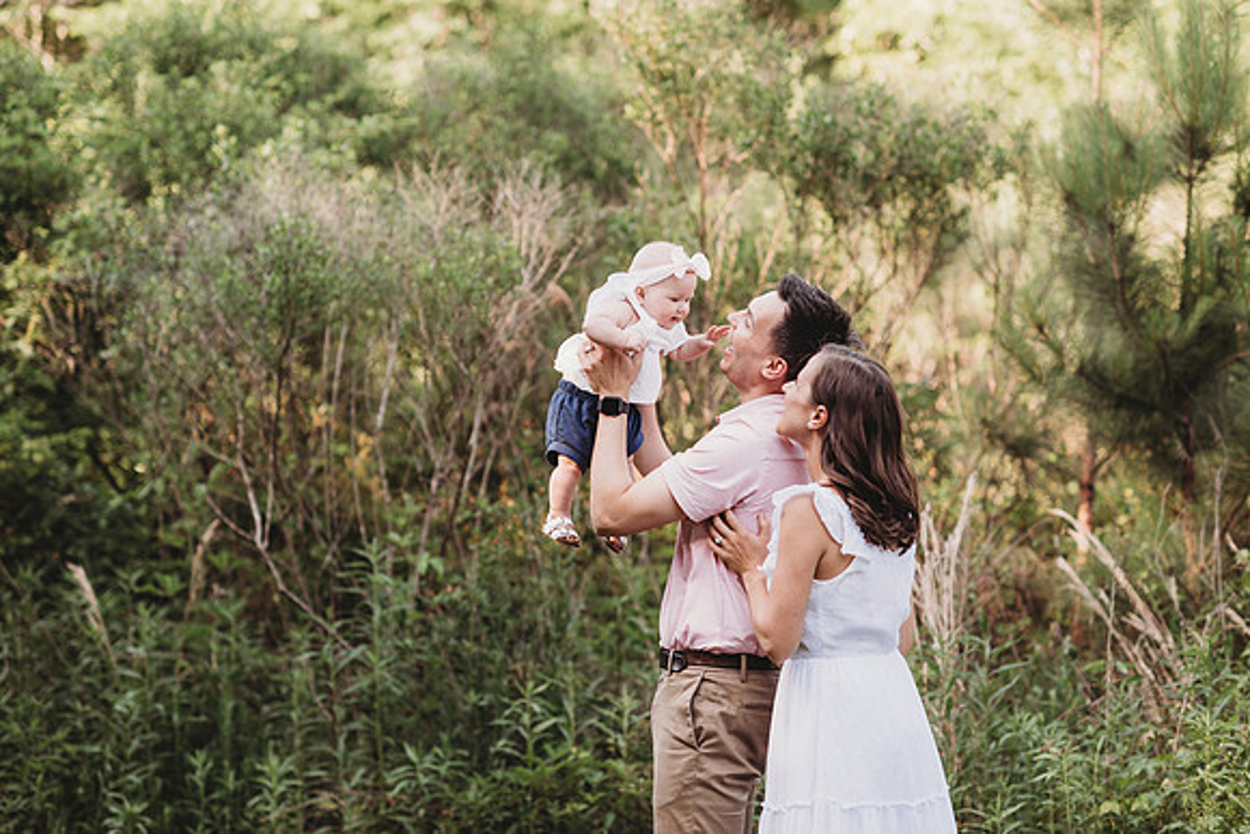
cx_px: 625
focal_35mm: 85
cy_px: 417
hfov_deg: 23.9
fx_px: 2952
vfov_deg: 16.1
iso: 100
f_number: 2.2
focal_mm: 85
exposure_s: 1/250
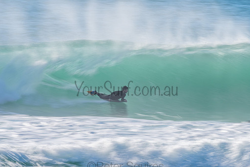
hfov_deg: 2.9
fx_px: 4878
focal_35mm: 702
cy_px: 84
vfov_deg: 2.0
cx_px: 125
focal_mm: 500
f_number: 25
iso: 64
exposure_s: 1/30
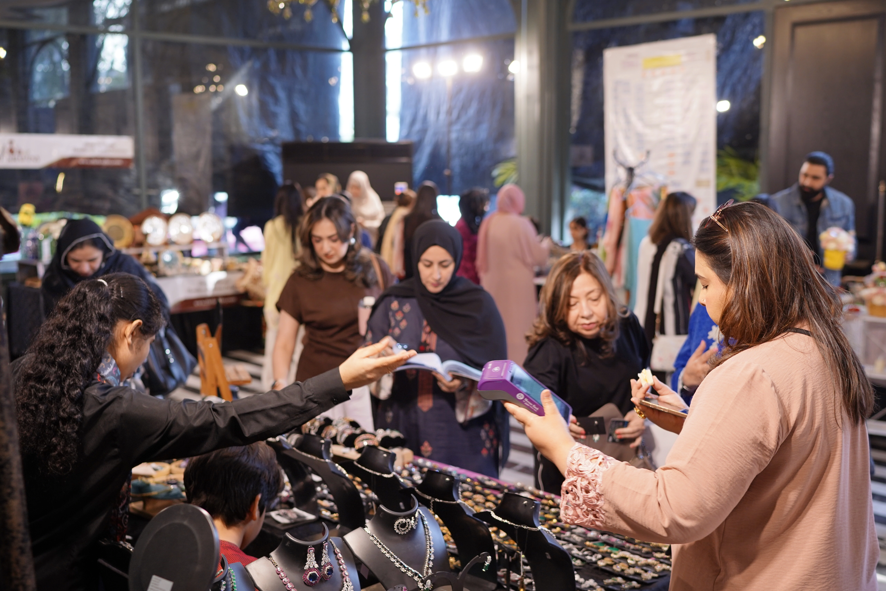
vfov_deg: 32.6
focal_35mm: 41
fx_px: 1009
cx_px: 460
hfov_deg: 47.4
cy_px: 329
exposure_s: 1/100
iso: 320
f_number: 2.2
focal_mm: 35
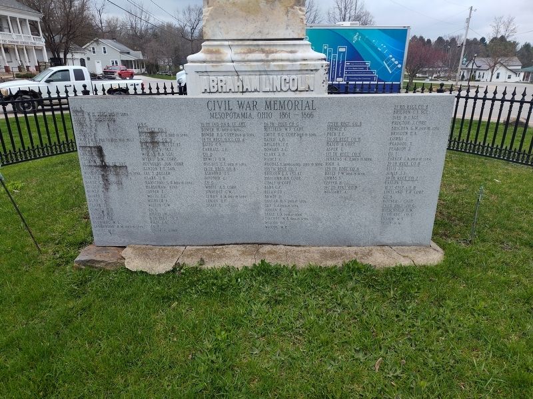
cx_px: 266
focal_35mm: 23
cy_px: 200
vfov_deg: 58.9
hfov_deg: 73.9
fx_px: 354
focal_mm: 5.56
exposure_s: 1/954
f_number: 1.8
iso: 100
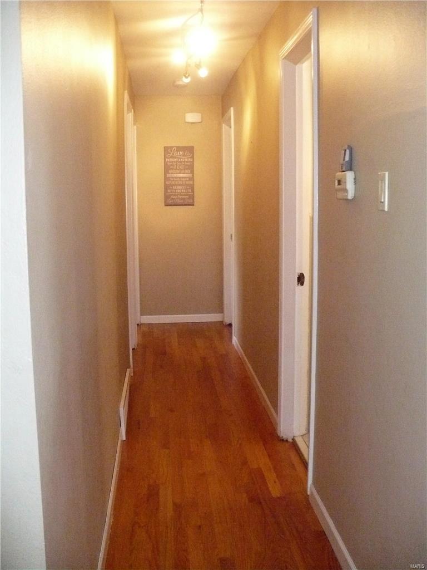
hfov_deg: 38.7
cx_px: 214
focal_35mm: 37
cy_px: 285
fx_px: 609
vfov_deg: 50.1
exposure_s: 1/60
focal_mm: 6.1
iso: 800
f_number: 2.8
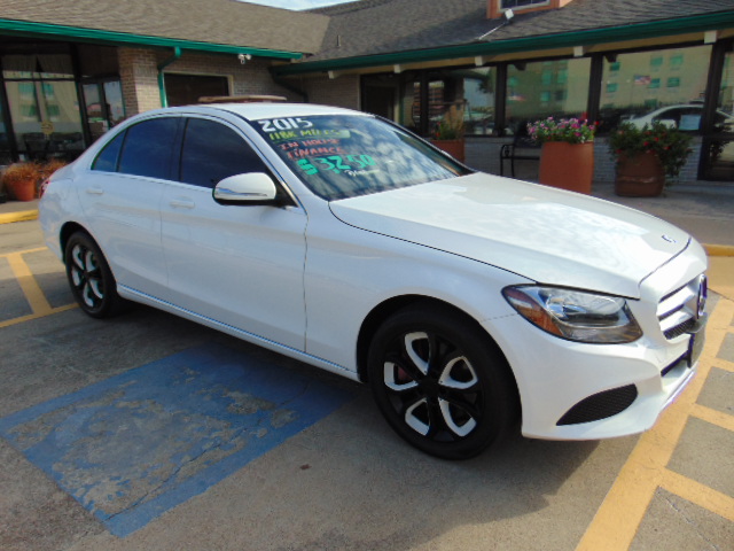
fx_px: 530
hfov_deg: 69.4
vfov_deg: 54.9
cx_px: 367
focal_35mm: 25
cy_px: 276
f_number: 3
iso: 80
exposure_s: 1/800
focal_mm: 4.5
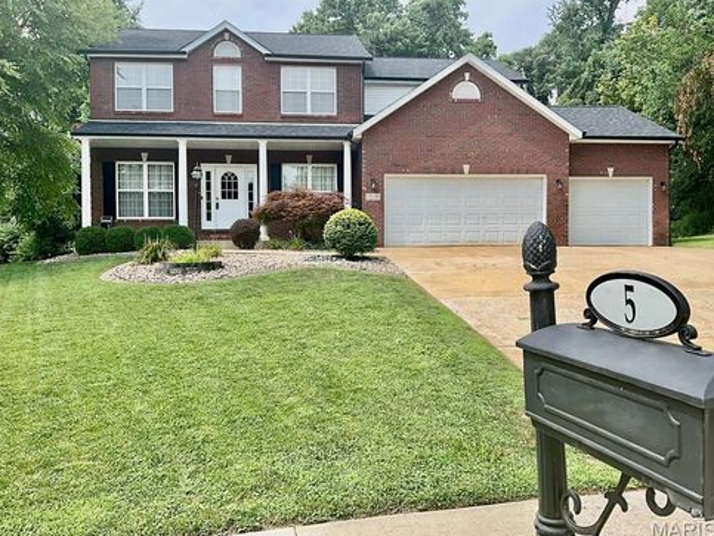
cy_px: 268
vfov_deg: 46.9
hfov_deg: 59.9
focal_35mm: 30
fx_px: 619
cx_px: 353
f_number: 1.8
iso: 25
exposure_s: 1/944
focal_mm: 3
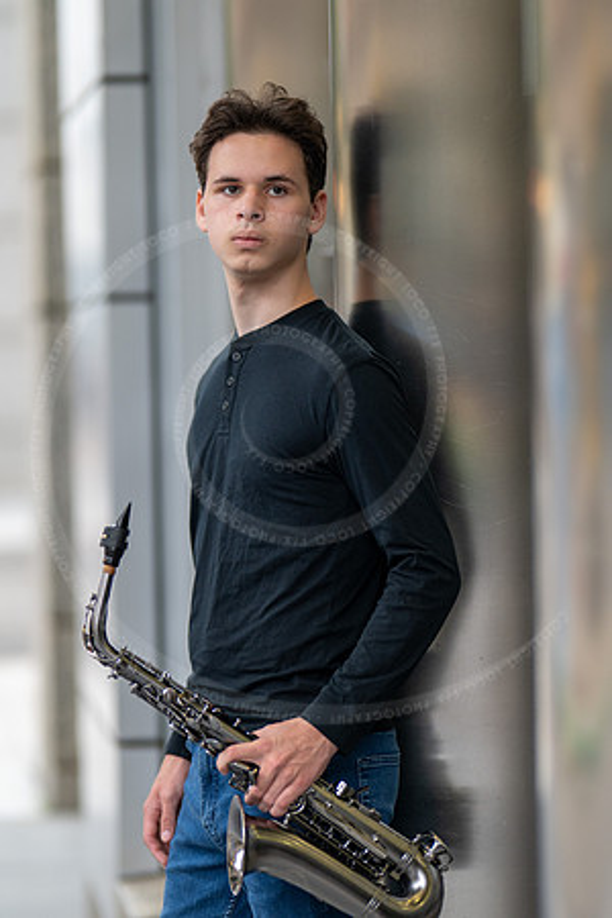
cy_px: 459
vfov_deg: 16.1
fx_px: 3238
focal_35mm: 127
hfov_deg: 10.8
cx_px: 306
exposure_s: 1/640
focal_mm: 85
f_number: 1.2
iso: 250
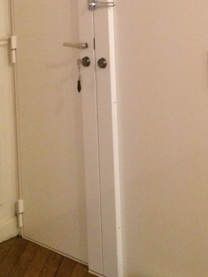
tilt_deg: -3.5
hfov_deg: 22.1
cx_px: 160
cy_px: 18
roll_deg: +2.3
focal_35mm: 66
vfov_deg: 28.1
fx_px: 528
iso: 500
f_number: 2.2
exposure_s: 1/17
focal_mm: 4.15
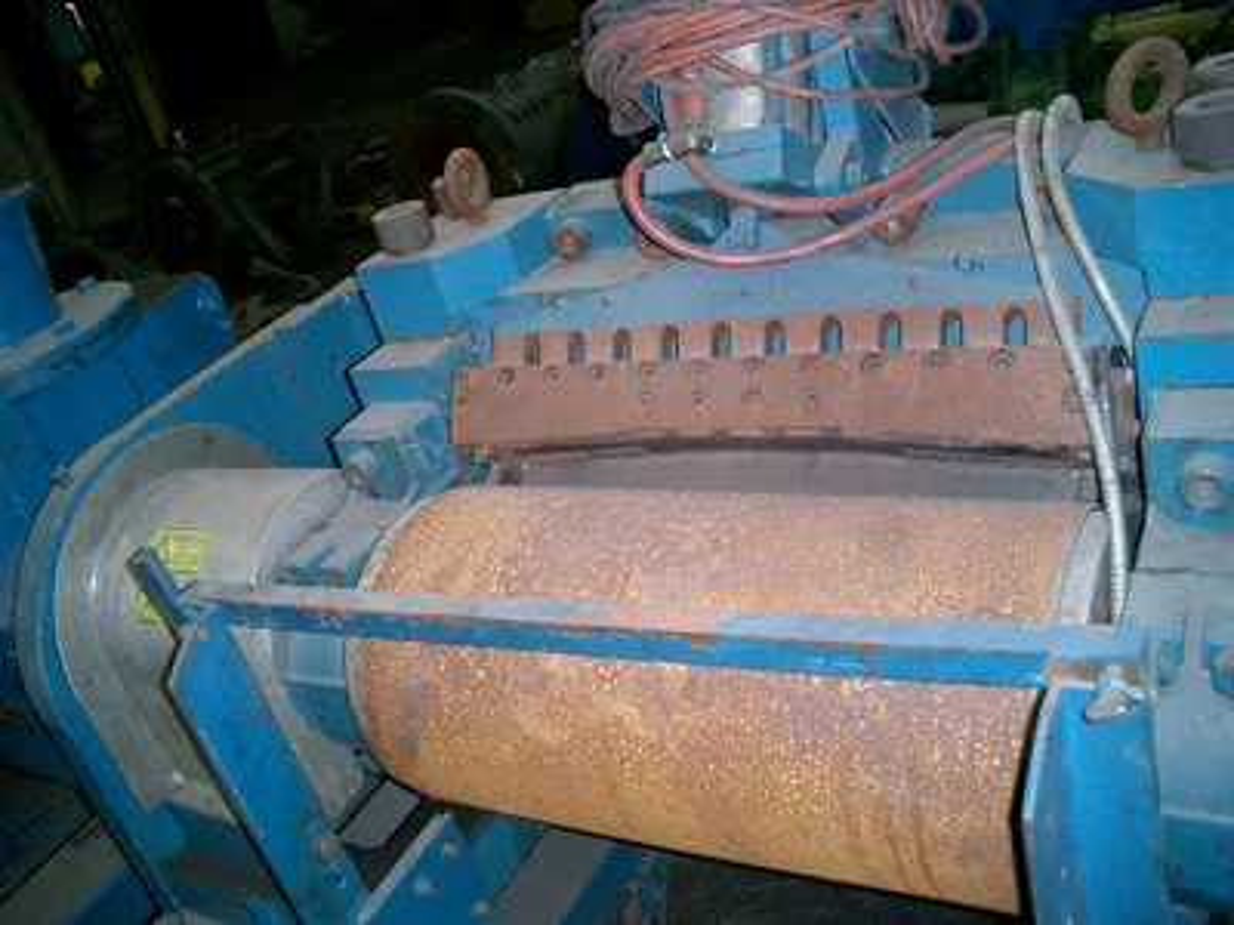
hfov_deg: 52.6
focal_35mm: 35
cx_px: 617
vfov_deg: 40.7
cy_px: 462
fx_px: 1248
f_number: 4.2
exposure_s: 1/40
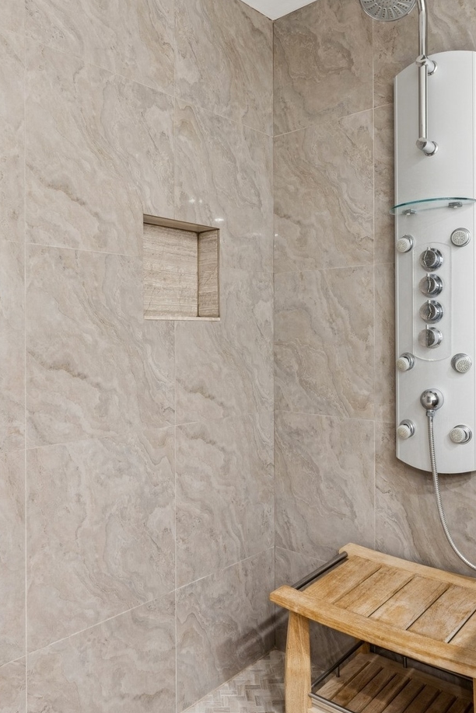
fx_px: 595
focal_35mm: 30
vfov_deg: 61.9
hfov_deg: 43.5
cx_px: 211
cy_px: 338
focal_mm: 17
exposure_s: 1/6
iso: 200
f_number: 8
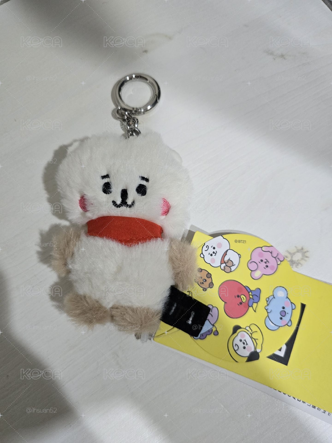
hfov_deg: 58.9
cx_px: 166
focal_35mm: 23
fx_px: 294
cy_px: 222
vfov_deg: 73.9
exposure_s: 1/120
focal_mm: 6.3
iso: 500
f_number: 1.7
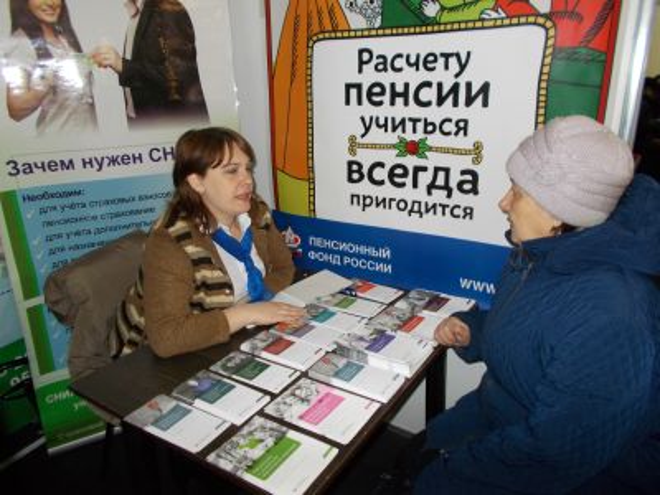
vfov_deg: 53.1
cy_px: 248
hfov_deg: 67.3
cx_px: 330
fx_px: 496
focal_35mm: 26
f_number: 3.2
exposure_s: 1/25
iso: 200
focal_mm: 4.6
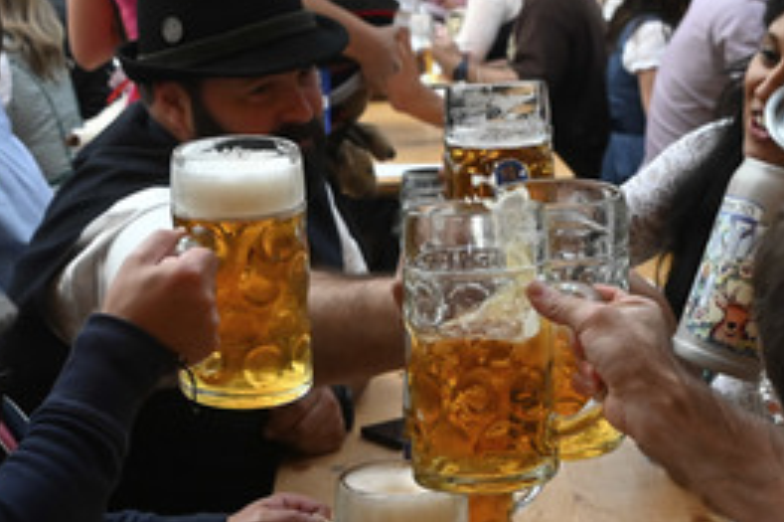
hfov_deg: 22.8
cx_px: 486
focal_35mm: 89
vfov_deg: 15.3
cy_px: 379
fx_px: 1937
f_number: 7.1
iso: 5000
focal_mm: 35
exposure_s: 1/200
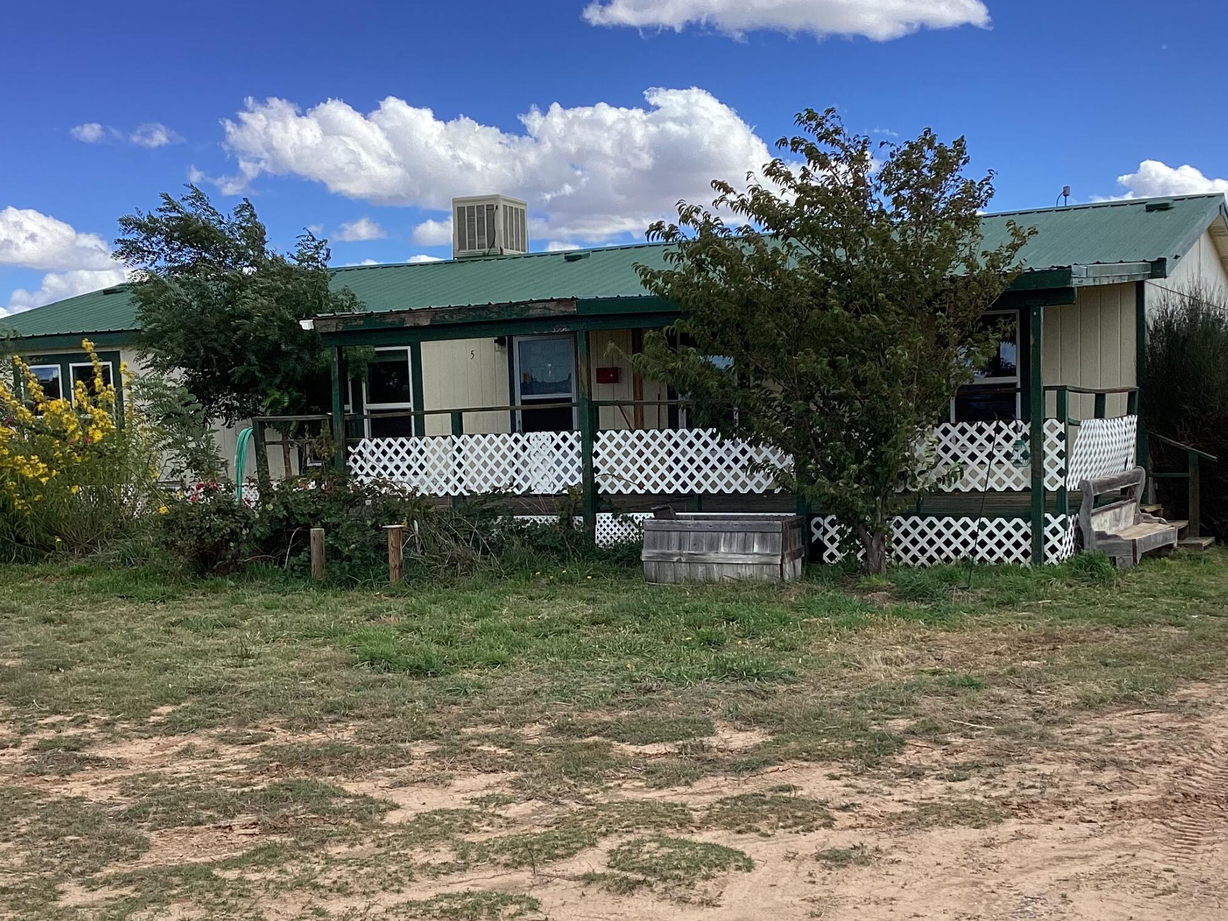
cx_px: 640
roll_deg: +1.5
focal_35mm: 47
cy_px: 555
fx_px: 1667
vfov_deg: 30.8
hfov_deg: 40.4
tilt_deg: -5.0
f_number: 2.4
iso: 25
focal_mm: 3.3
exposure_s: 1/959
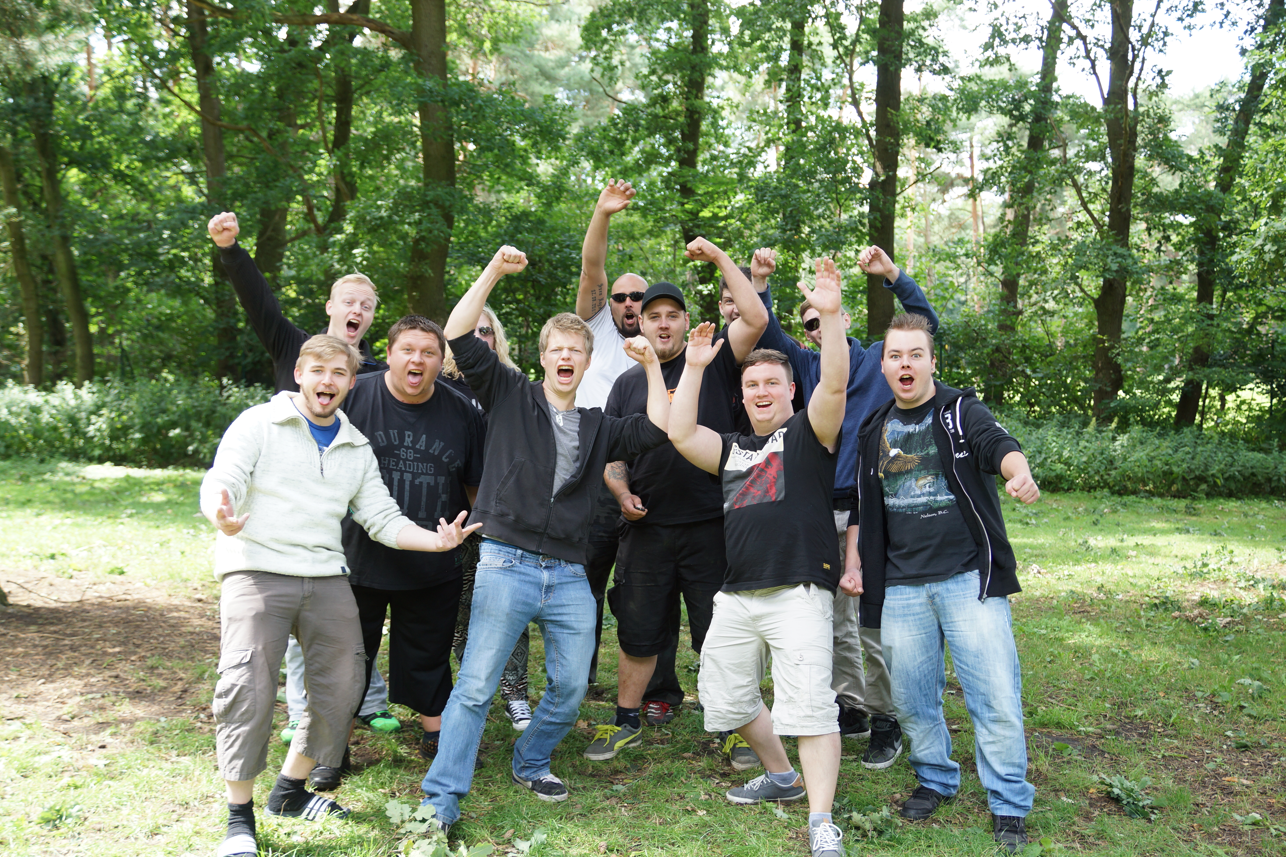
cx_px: 645
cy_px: 439
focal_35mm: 37
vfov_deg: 35.9
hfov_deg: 51.9
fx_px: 1322
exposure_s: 1/125
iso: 125
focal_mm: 24
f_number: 2.8
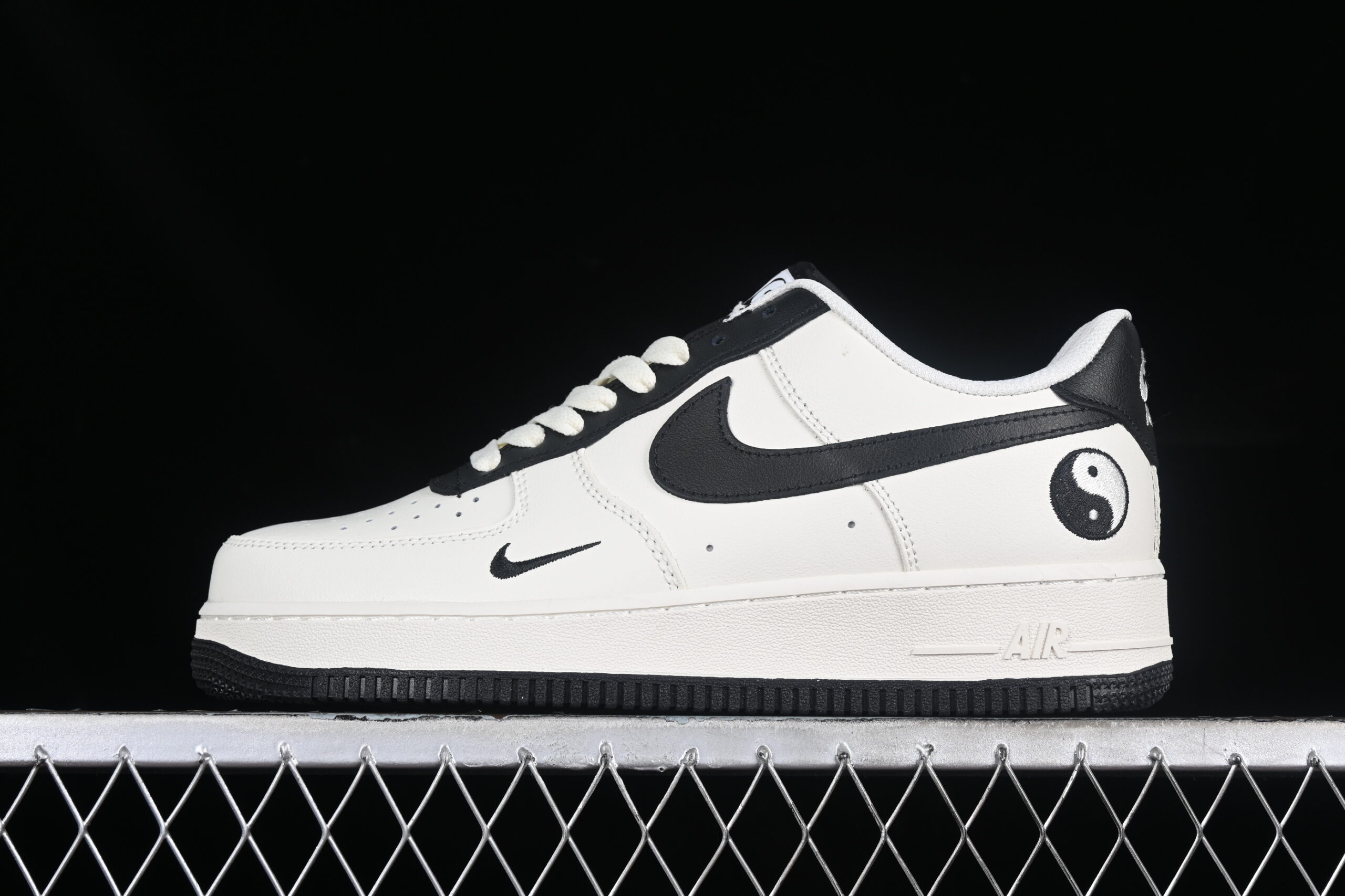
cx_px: 672
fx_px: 2802
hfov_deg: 27.0
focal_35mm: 75
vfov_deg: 18.2
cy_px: 448
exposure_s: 1/80
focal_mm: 50
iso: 160
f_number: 8
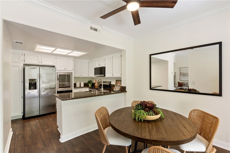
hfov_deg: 96.7
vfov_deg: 73.8
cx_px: 115
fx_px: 102
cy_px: 76
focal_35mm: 16
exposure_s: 1/5
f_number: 9
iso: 320
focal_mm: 16
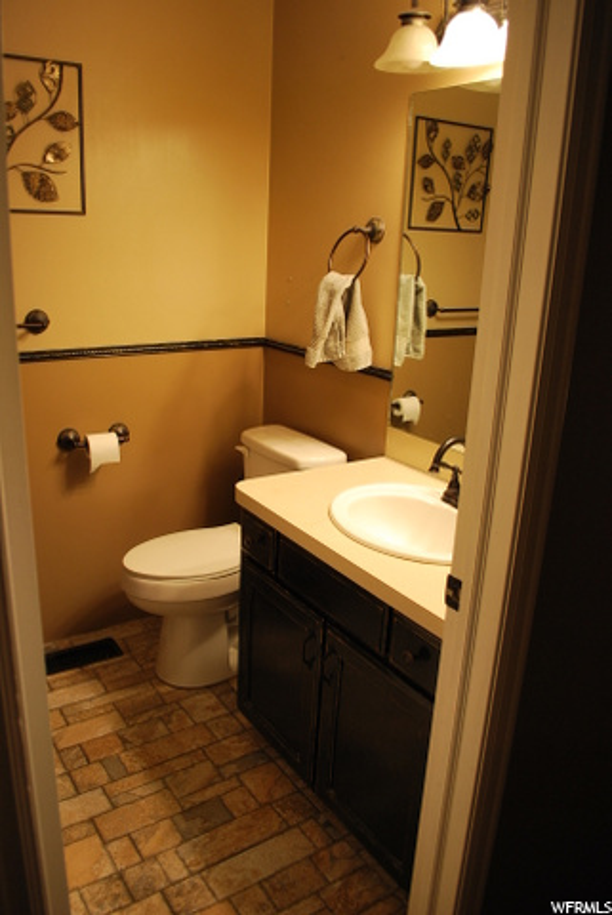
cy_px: 458
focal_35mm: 27
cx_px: 306
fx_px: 687
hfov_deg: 48.0
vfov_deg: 67.3
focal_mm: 18
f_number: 3.5
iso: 400
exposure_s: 1/30
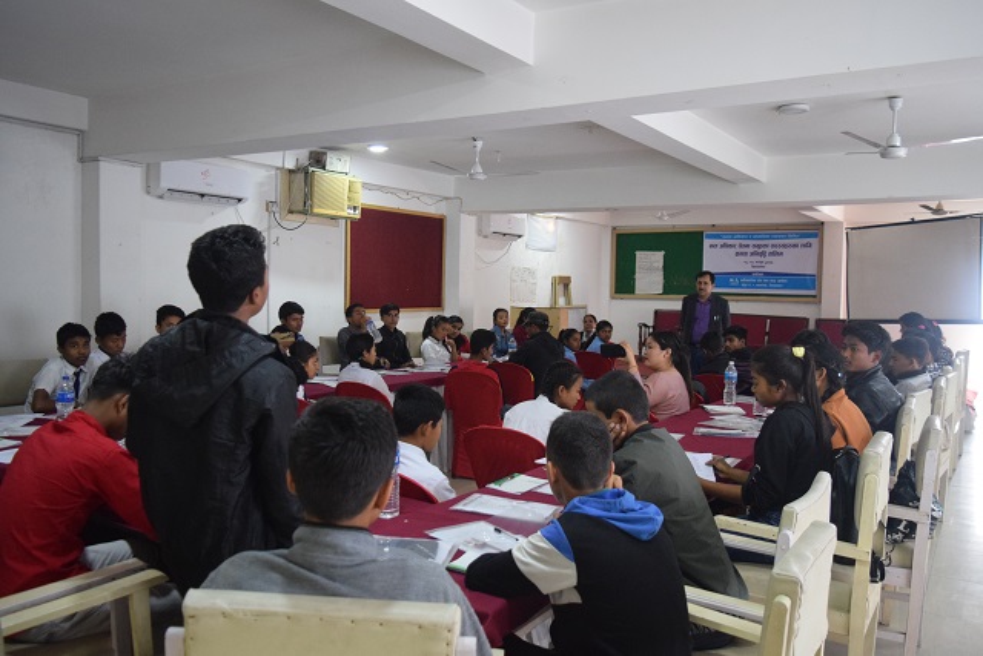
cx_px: 492
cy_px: 328
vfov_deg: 43.6
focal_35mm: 30
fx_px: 819
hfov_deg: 61.9
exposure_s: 1/60
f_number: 3.5
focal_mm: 20
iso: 2800
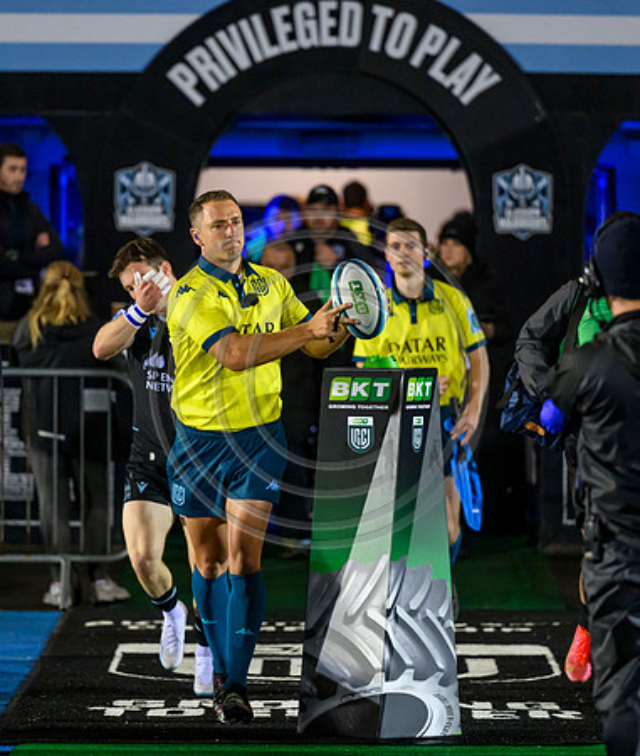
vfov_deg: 6.5
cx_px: 292
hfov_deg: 5.5
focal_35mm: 290
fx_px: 6648
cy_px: 396
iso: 6400
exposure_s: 1/800
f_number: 3.2
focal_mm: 200
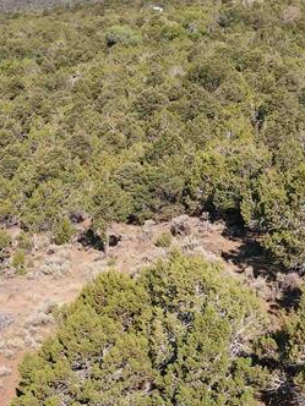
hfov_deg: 19.7
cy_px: 194
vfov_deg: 26.3
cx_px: 240
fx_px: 869
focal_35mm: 74
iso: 110
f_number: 2.8
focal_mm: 4.5
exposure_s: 1/50
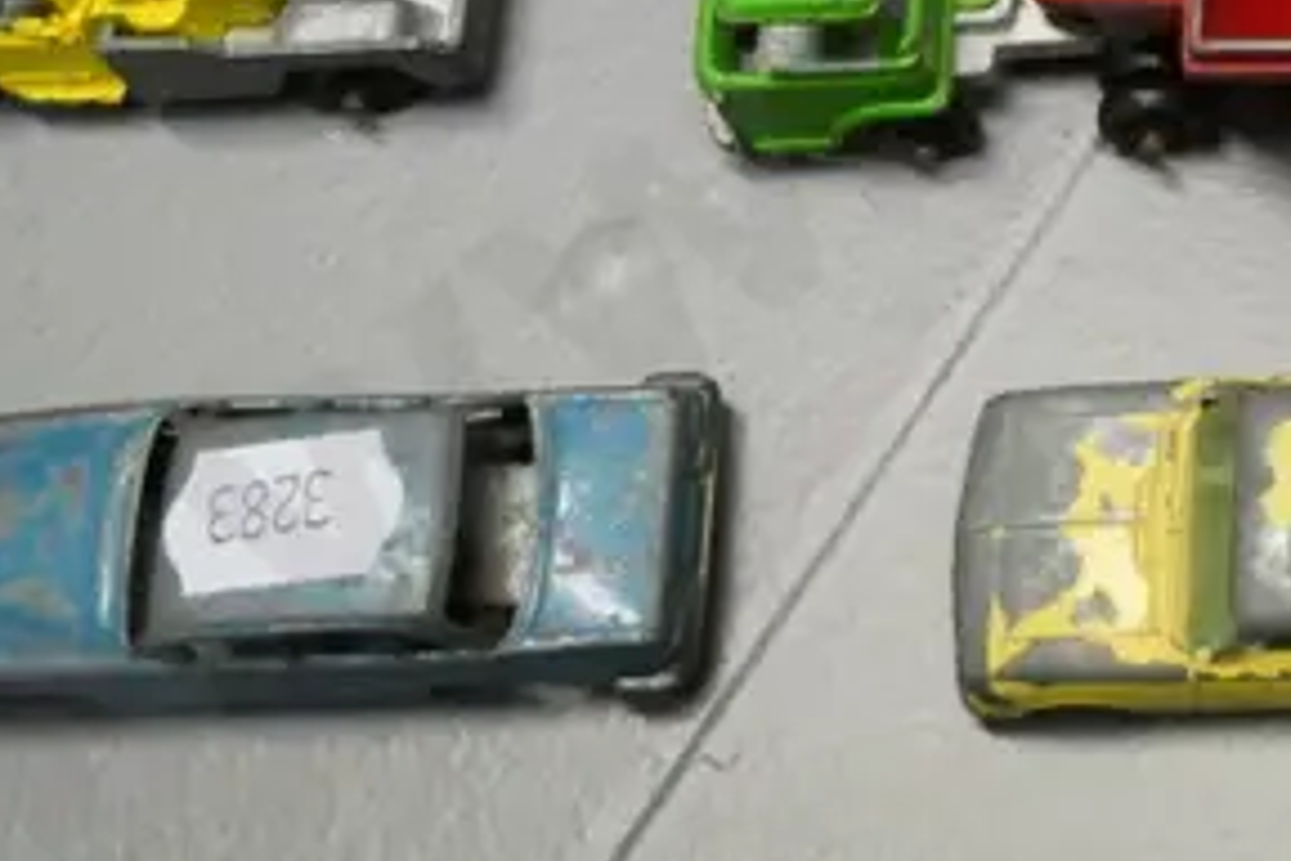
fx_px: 3442
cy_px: -574
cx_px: 1757
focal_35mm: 96
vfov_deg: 13.2
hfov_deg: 19.3
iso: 3200
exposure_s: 1/200
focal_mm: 13
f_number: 5.6
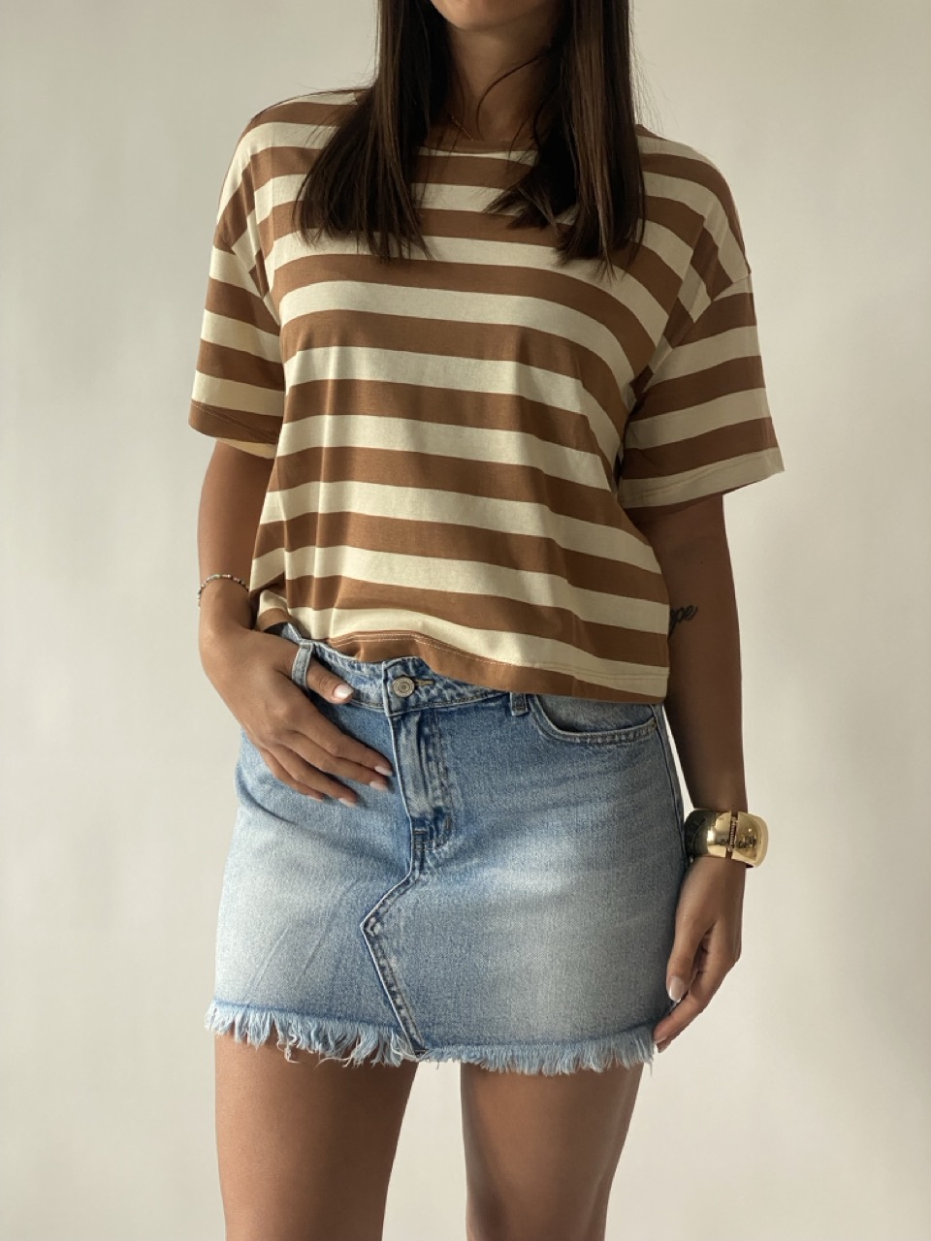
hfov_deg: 28.0
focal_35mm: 52
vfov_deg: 36.8
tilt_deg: -2.1
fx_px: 1865
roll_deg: -1.4
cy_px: 620
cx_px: 466
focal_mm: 6
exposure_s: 1/50
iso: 100
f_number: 2
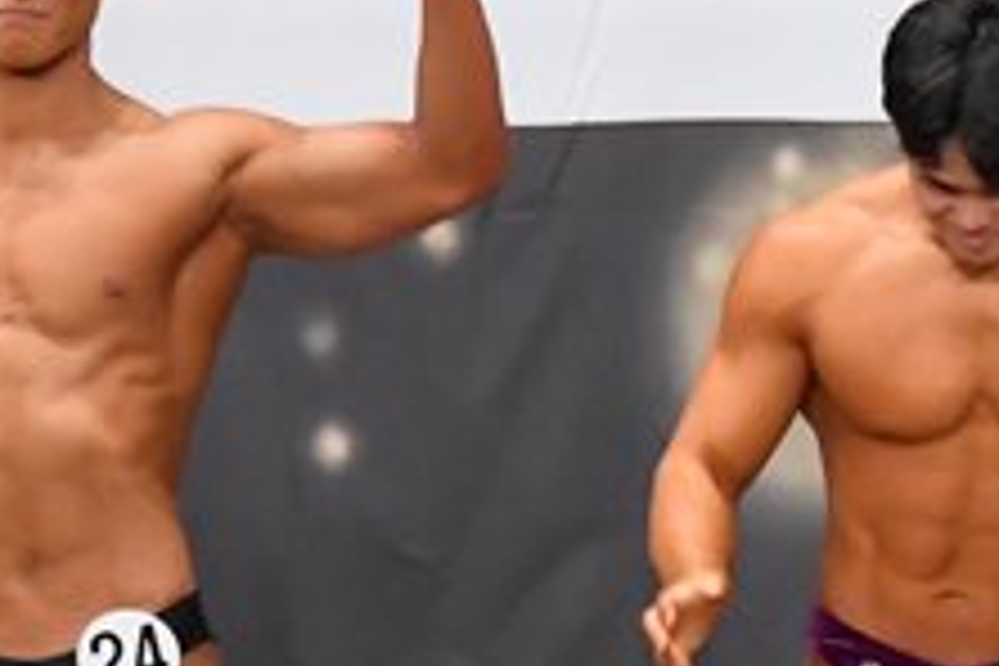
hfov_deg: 3.4
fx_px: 16843
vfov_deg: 2.3
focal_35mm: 607
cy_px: 666
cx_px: 983
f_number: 5.6
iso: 6400
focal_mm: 116
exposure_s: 1/400
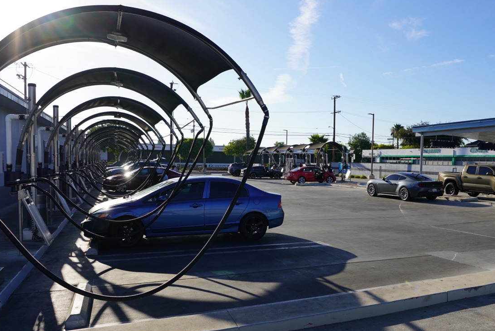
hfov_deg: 65.3
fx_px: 385
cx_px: 276
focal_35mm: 28
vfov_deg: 46.3
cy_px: 191
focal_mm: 16
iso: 100
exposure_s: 1/640
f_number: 5
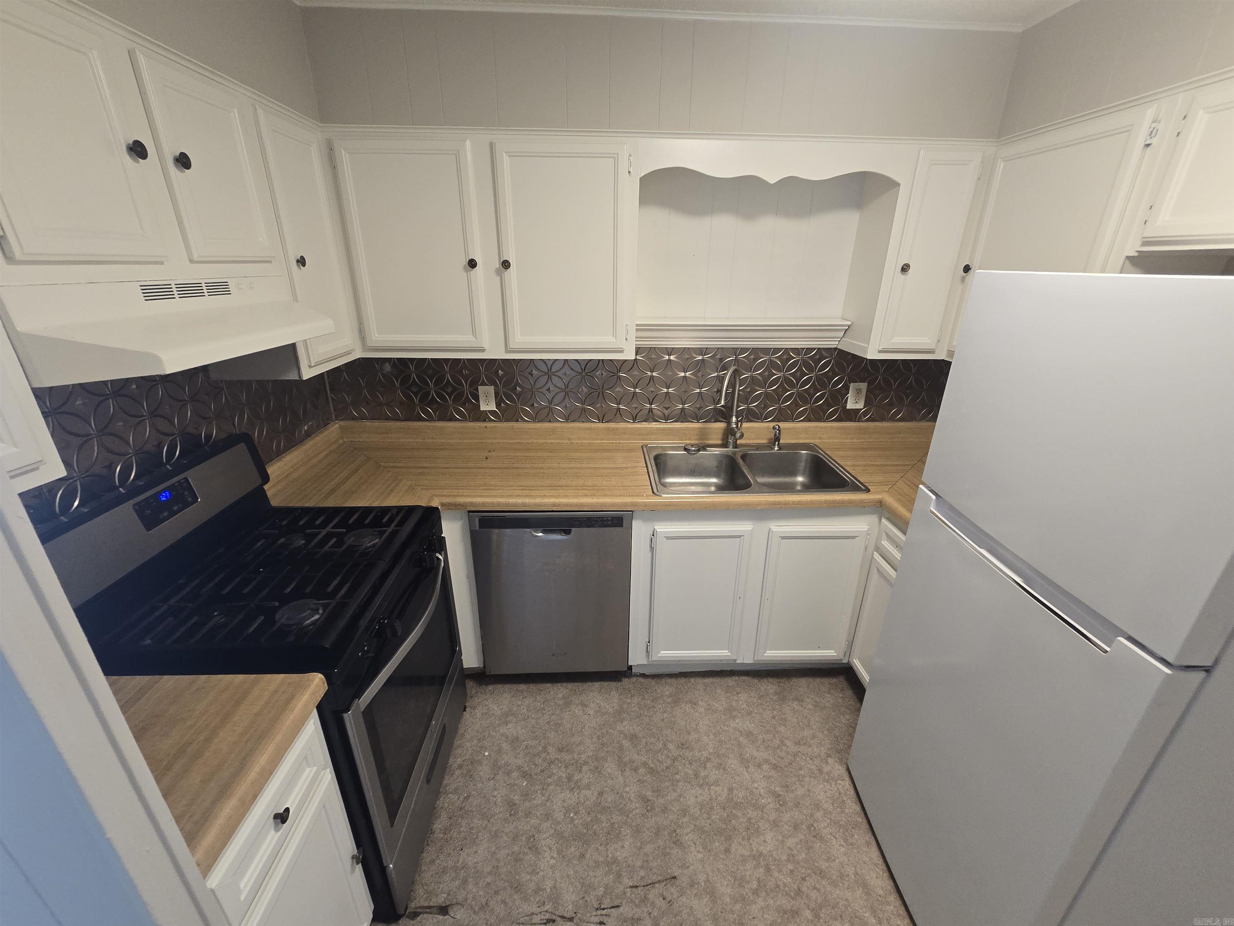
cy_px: 463
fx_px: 463
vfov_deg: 89.9
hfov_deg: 106.2
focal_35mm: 13
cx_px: 617
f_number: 2.2
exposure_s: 1/60
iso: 250
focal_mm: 2.2
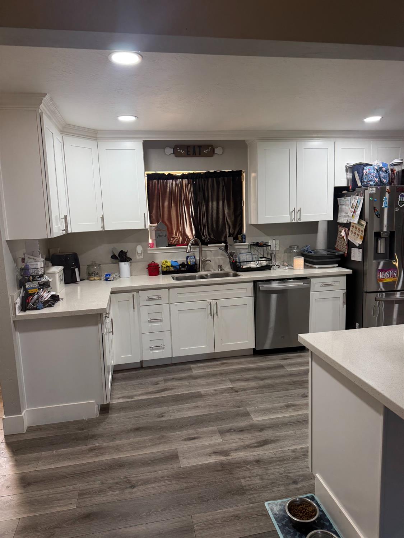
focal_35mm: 24
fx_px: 373
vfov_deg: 71.6
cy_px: 269
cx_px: 202
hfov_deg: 56.8
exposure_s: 1/120
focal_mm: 6.76
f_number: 1.78
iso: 160
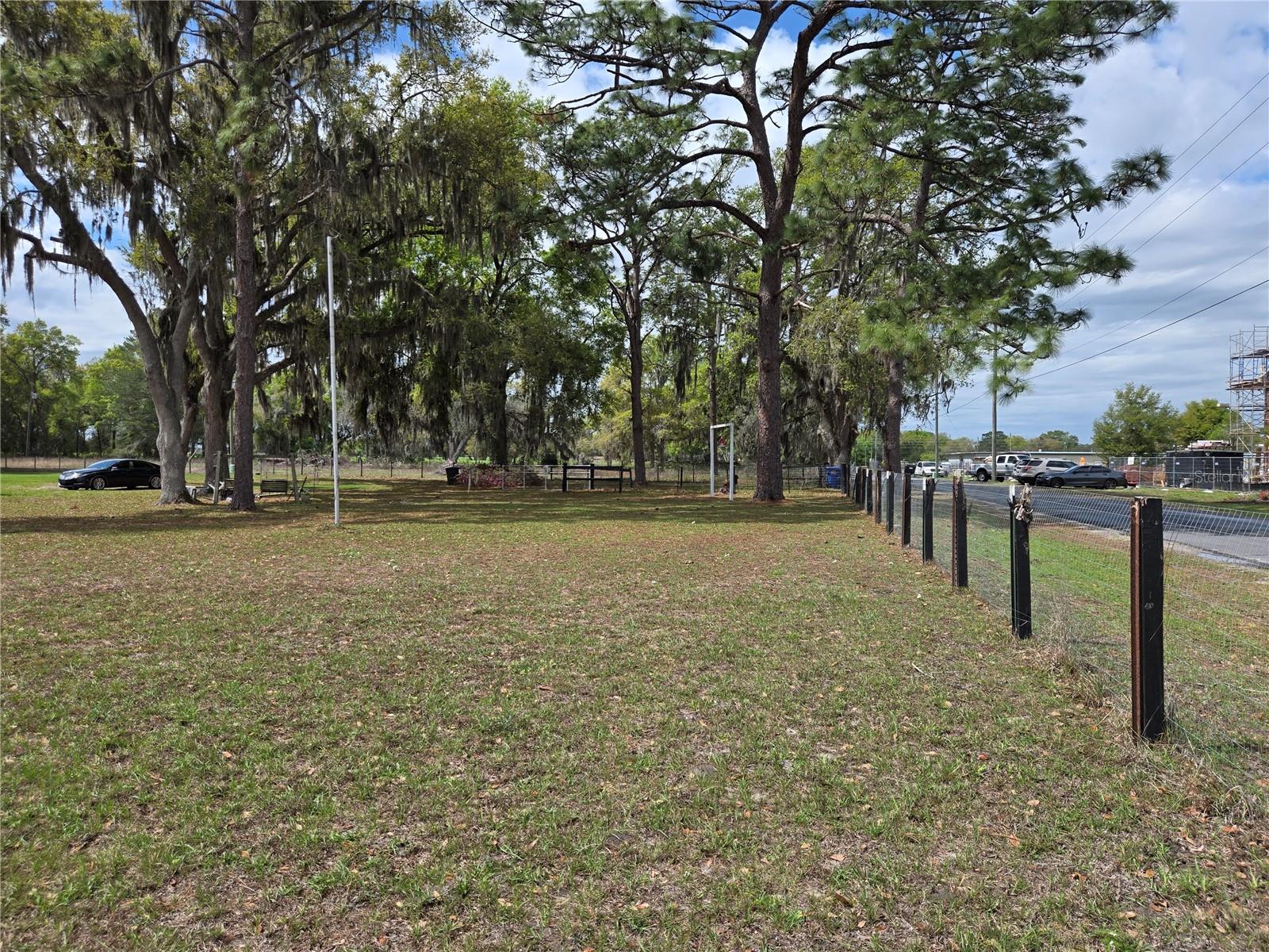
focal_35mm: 23
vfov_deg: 58.9
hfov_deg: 73.9
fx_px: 843
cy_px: 476
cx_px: 634
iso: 40
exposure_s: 1/2921
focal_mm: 5.4
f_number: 1.8
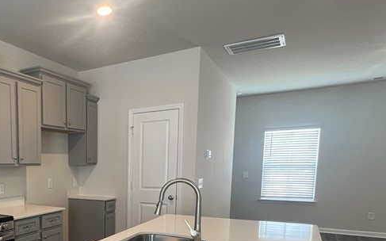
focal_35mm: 29
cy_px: 207
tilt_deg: -6.6
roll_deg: +0.6
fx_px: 305
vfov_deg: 40.5
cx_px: 58
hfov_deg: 57.8
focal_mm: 1.57
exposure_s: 1/60
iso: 125
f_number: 1.8
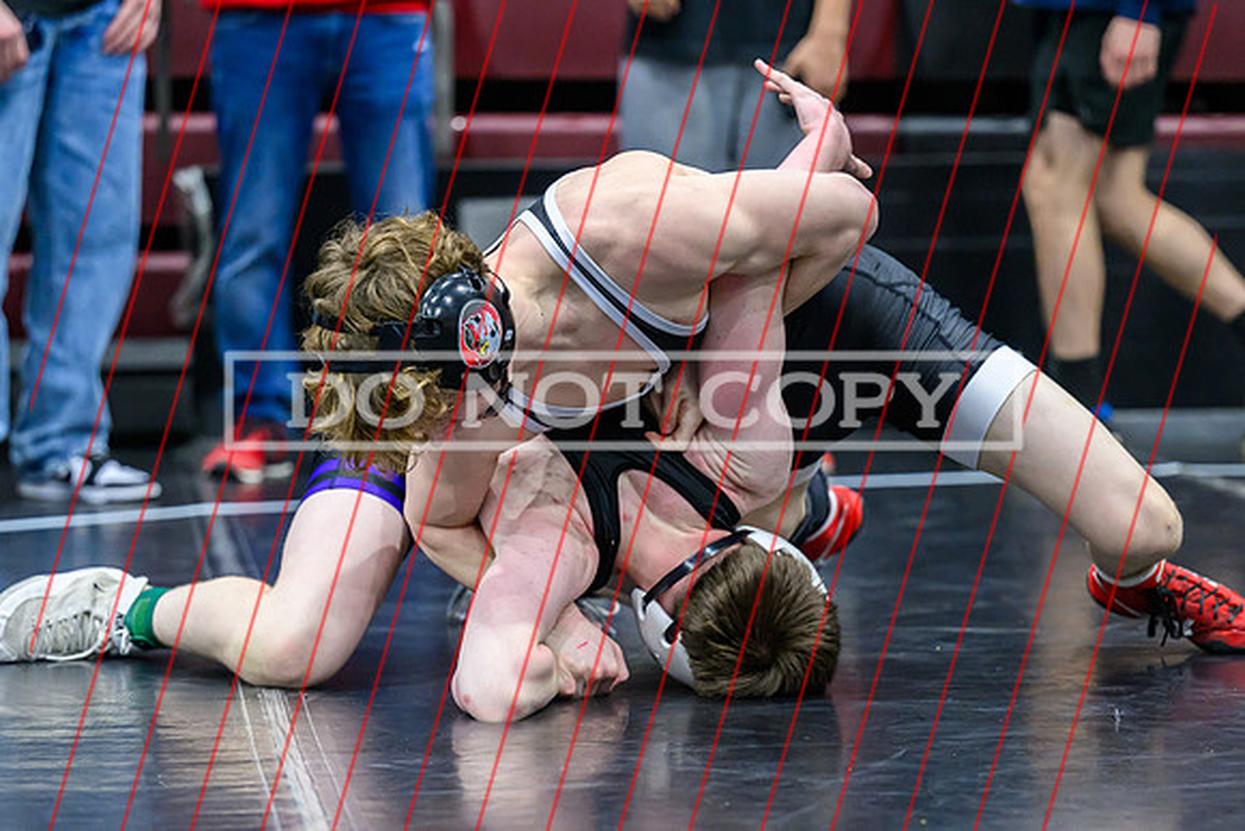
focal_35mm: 137
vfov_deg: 10.0
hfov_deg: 15.0
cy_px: 554
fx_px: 4730
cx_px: 558
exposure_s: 1/800
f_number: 2.8
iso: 5000
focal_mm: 100
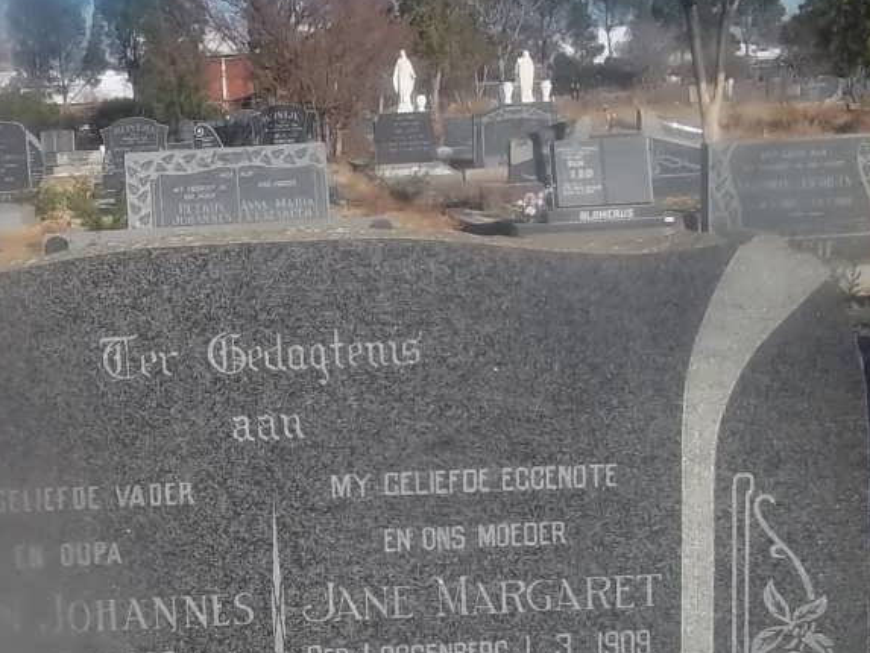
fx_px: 1684
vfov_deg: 21.8
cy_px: 445
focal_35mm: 67
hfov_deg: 28.5
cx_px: 217
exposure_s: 1/500
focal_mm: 5.7
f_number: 5.5
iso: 80
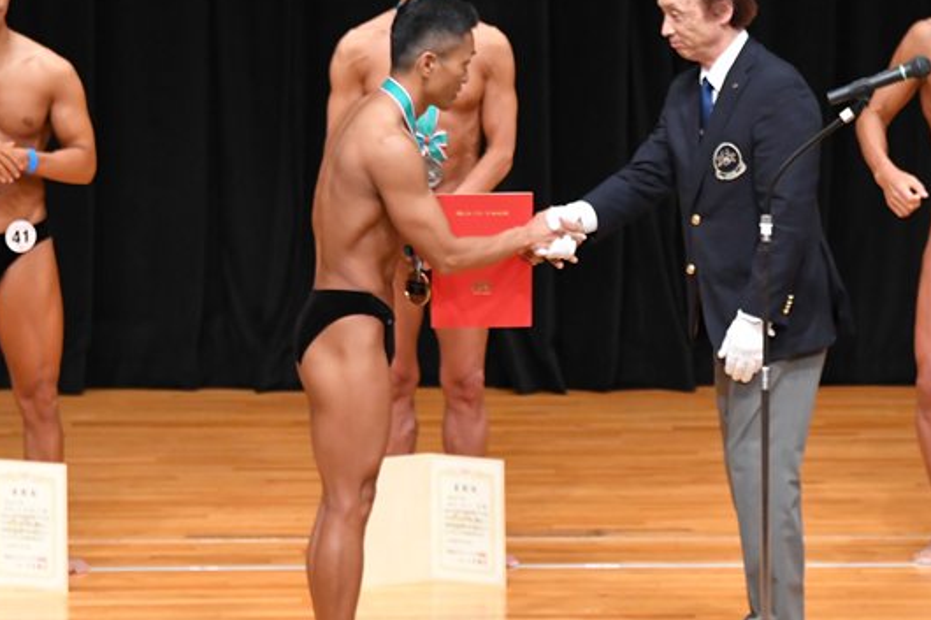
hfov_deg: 5.5
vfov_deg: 3.7
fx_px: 9643
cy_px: 300
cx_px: 603
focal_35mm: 373
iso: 4000
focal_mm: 170
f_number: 5.6
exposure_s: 1/400
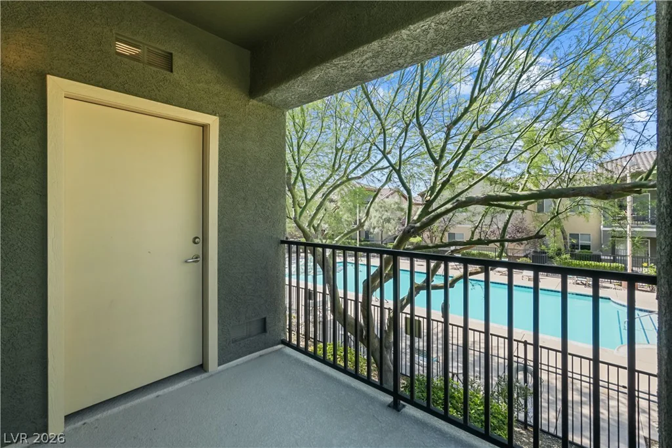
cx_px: 336
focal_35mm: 15
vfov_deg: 77.3
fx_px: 280
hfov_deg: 100.4
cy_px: 224
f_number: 8
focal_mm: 10
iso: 400
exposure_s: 1/80
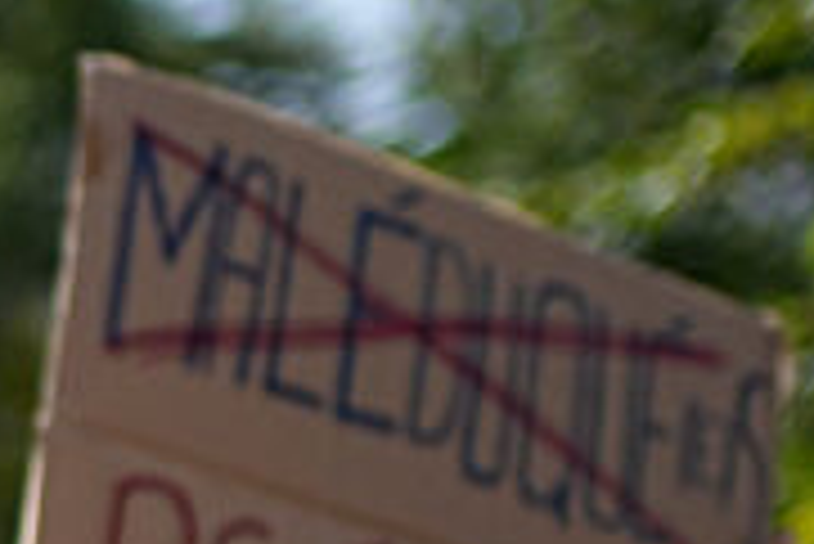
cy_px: 946
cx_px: -1111
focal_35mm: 216
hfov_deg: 8.7
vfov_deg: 6.3
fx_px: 4888
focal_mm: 35
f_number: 1.8
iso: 200
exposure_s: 1/5000
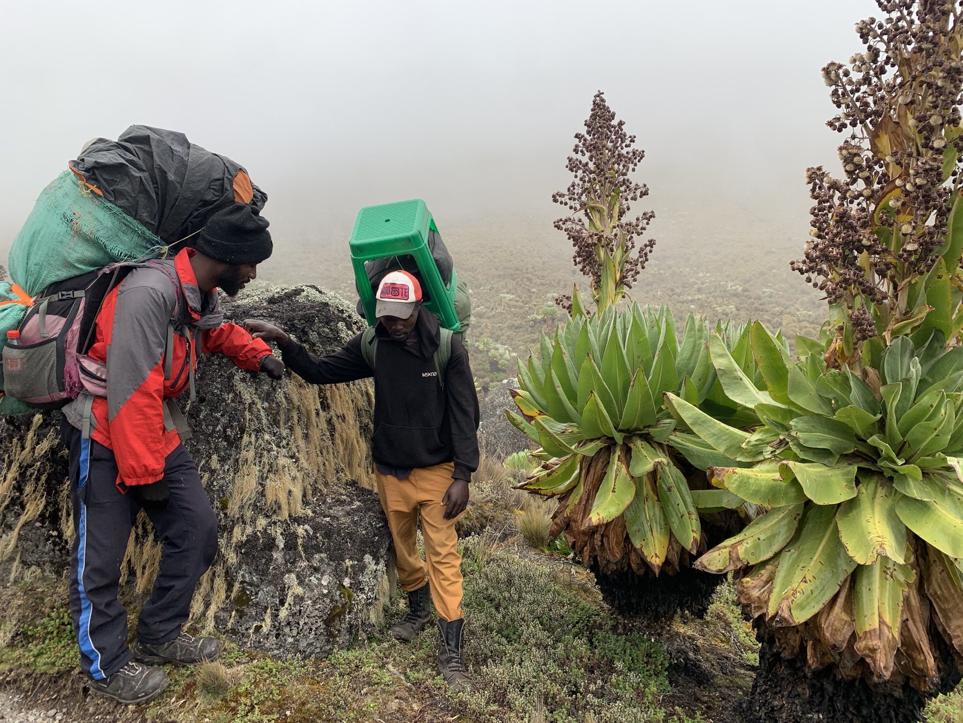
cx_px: 482
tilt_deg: -5.3
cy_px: 362
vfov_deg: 53.1
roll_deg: -0.8
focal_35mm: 26
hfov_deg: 67.3
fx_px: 723
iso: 25
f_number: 1.8
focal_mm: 4.25
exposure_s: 1/392
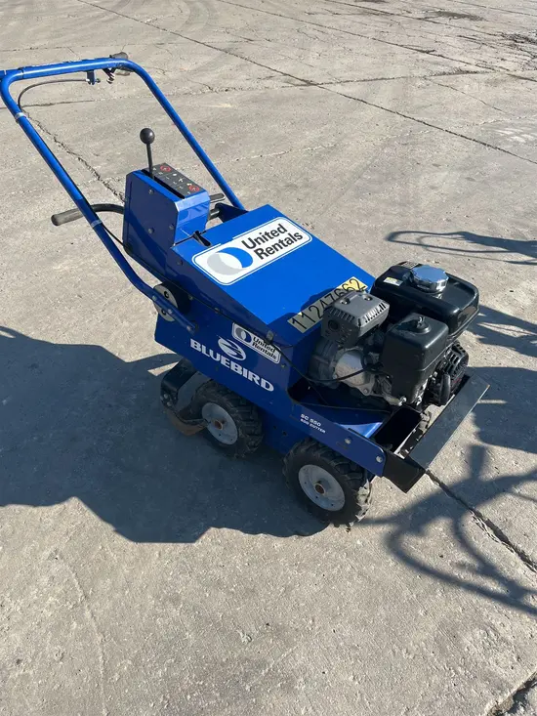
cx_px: 268
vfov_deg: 67.3
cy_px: 358
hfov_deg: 53.1
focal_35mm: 26
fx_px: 538
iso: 50
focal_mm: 5.1
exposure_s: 1/1923
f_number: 1.6
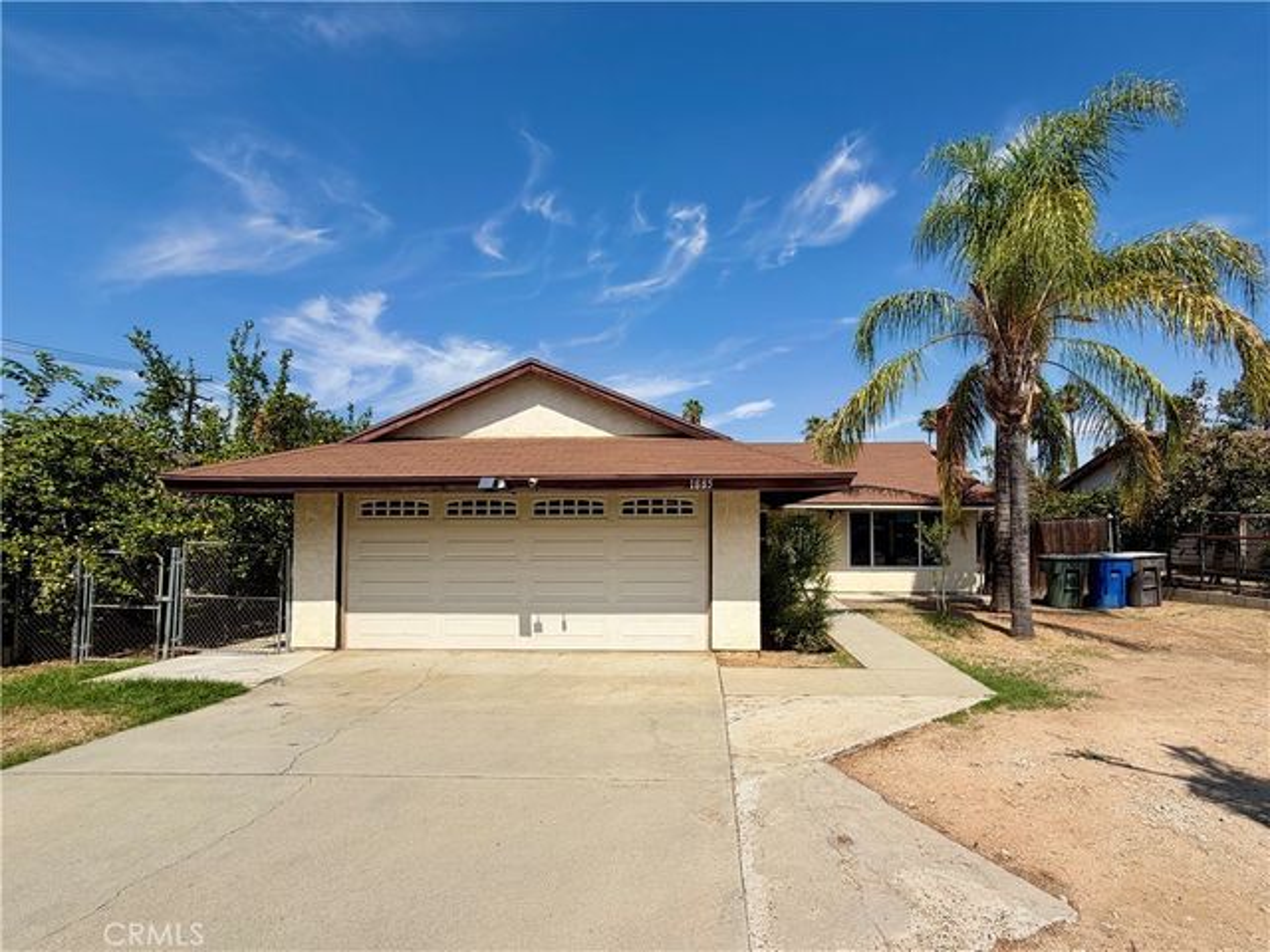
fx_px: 514
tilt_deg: +1.7
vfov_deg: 85.7
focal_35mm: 14
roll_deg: +1.2
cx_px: 635
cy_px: 476
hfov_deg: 102.1
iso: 20
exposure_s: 1/1235
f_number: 2.2
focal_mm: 2.22
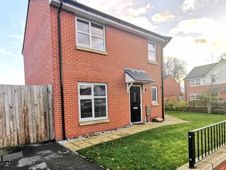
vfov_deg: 60.2
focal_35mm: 22
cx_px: 89
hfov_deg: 75.4
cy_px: 108
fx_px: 144
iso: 50
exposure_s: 6
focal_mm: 2.35
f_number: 2.2
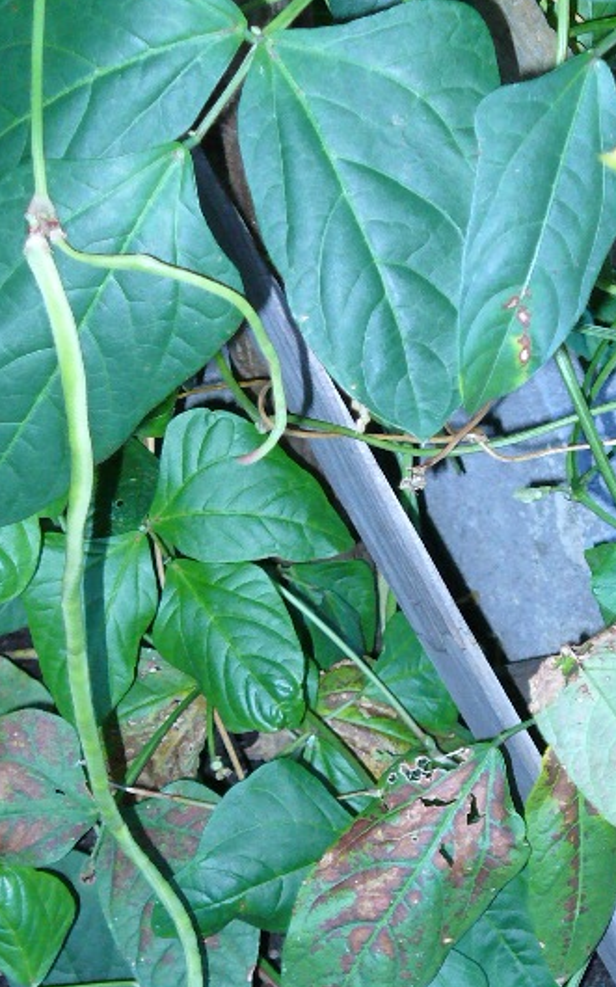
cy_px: 572
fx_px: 4166
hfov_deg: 8.5
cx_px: 251
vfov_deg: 13.5
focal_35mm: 155
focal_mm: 14.5
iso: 200
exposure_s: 1/30
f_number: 3.4
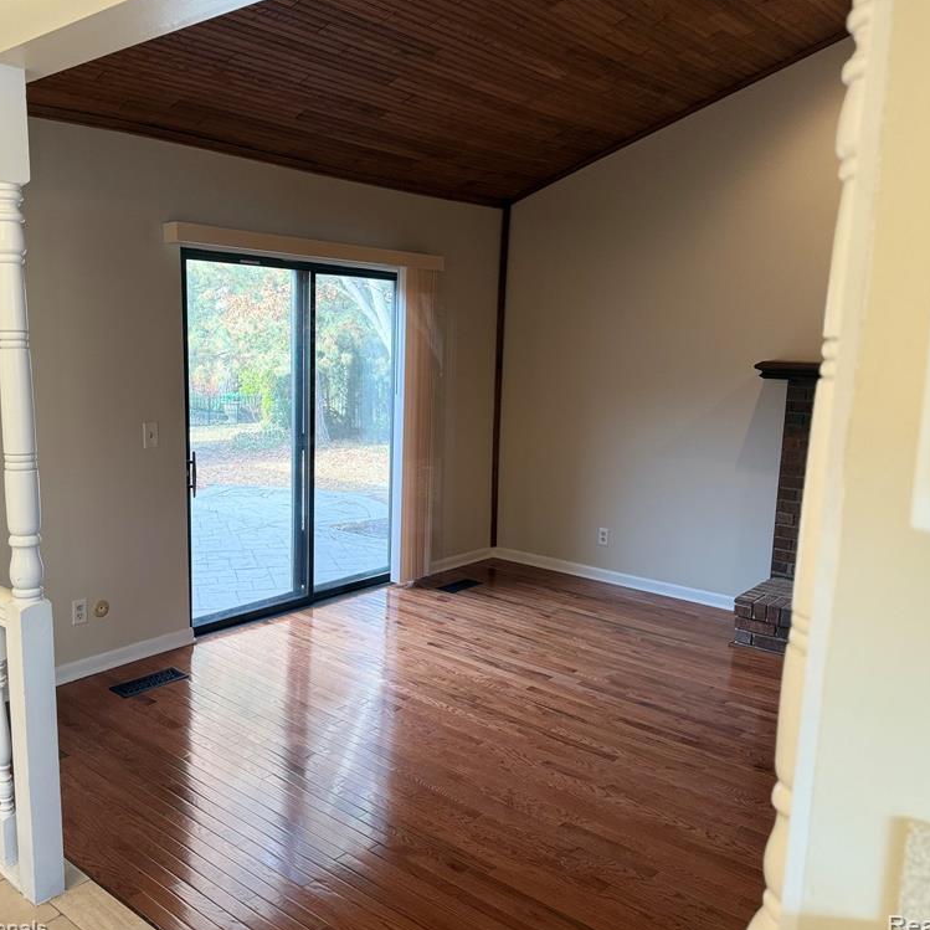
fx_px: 881
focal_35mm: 29
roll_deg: -0.6
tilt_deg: -10.9
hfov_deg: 55.3
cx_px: 377
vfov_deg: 55.6
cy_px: 468
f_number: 1.78
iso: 200
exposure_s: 1/120
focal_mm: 6.76
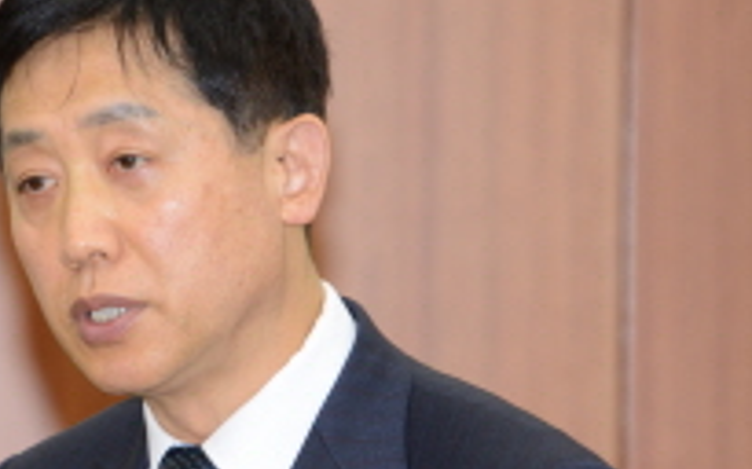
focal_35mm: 571
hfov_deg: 3.7
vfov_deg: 2.3
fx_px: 11699
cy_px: 240
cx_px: 106
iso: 640
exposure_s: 1/60
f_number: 6.3
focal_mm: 230
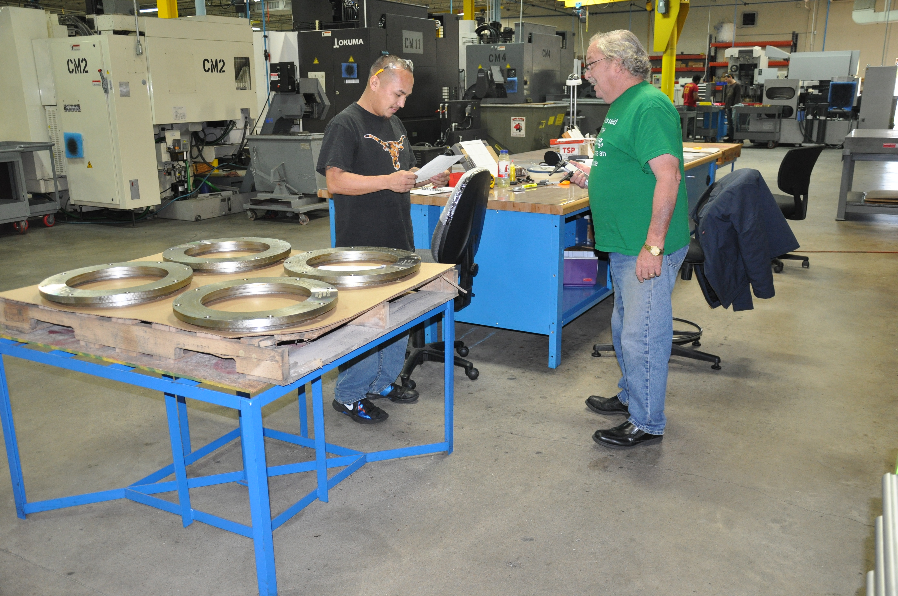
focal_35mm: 32
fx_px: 785
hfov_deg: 59.6
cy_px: 298
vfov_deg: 41.6
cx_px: 449
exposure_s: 1/60
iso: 800
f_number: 3.8
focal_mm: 21
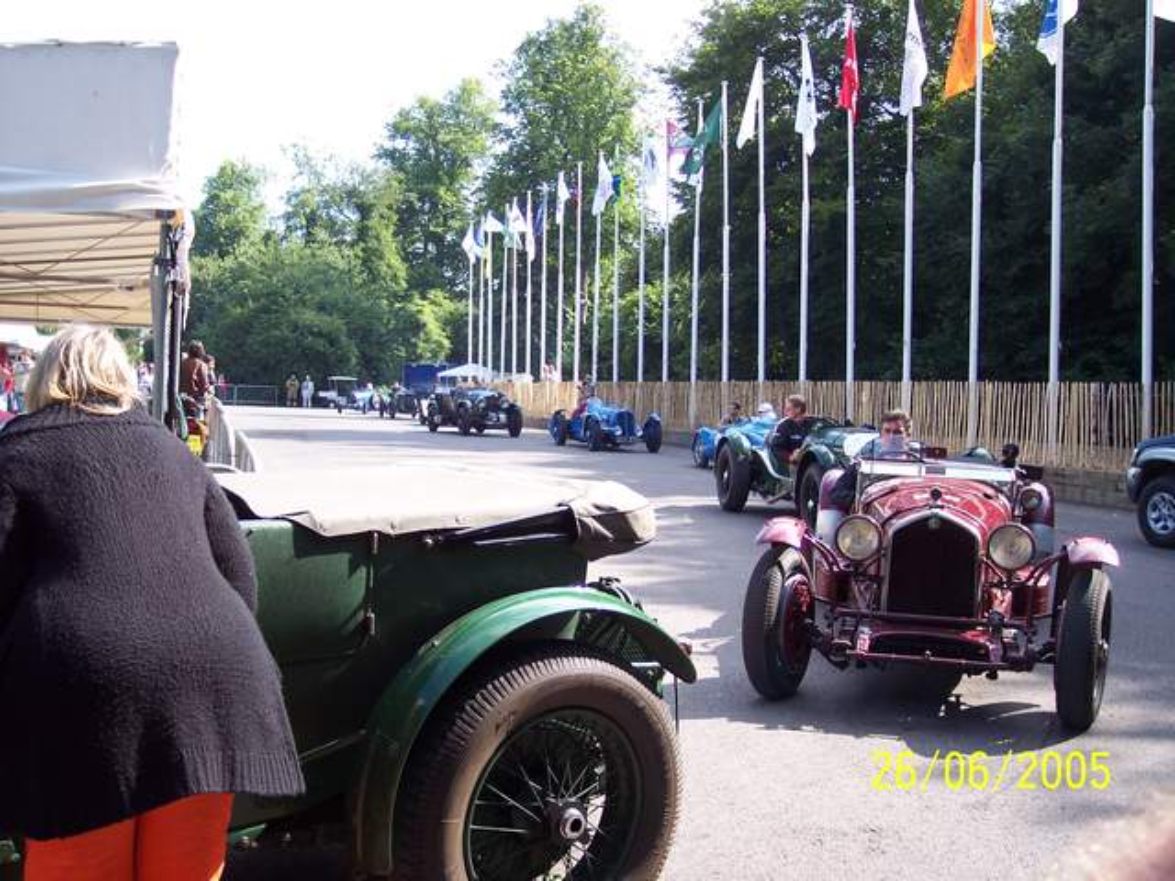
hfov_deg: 49.0
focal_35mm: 38
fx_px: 1290
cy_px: 440
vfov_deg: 37.7
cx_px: 588
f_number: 2.8
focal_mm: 8
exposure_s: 1/500
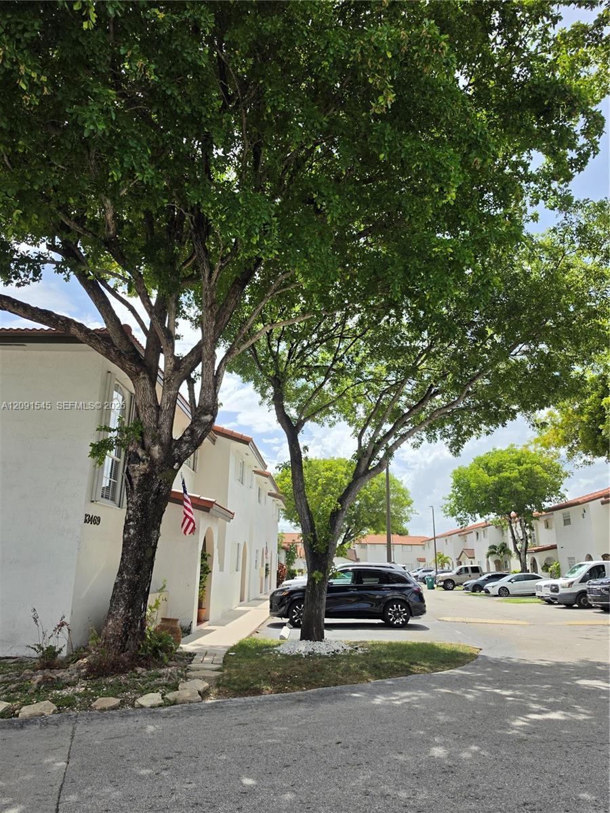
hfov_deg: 58.9
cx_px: 305
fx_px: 540
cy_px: 406
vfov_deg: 73.9
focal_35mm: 23
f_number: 1.4
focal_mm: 6.5
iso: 64
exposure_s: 1/7939
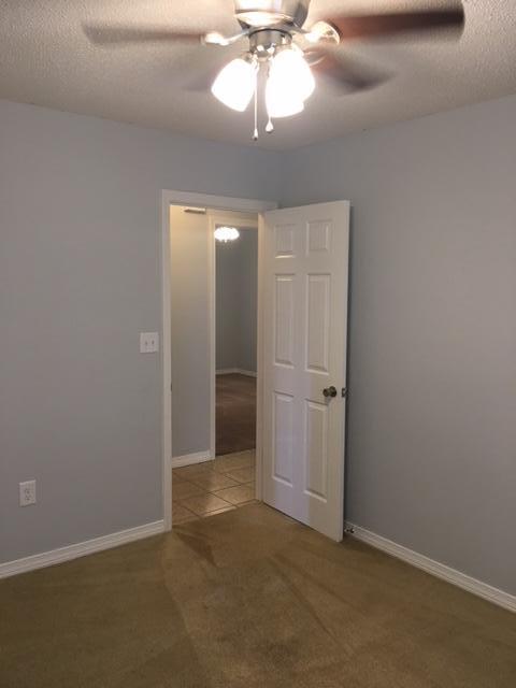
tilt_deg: -5.8
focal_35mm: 29
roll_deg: +0.2
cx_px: 258
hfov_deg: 48.2
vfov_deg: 61.7
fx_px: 576
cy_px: 344
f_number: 2.2
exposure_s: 1/30
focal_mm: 4.15
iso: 100
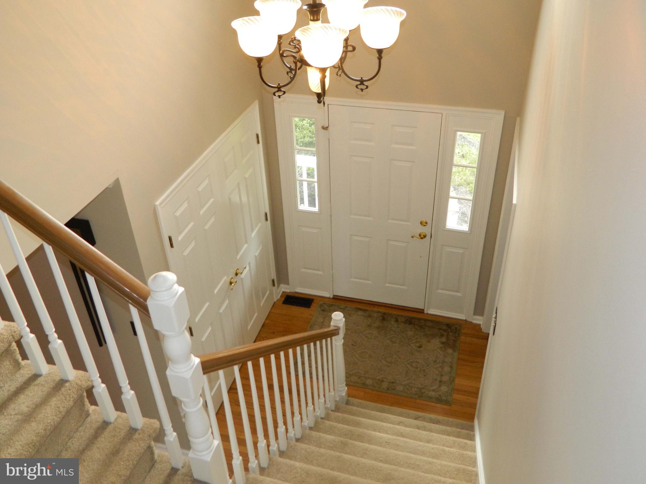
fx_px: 579
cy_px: 242
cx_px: 323
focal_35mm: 31
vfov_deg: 45.4
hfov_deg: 58.4
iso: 180
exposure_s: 1/30
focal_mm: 5.6
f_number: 3.2
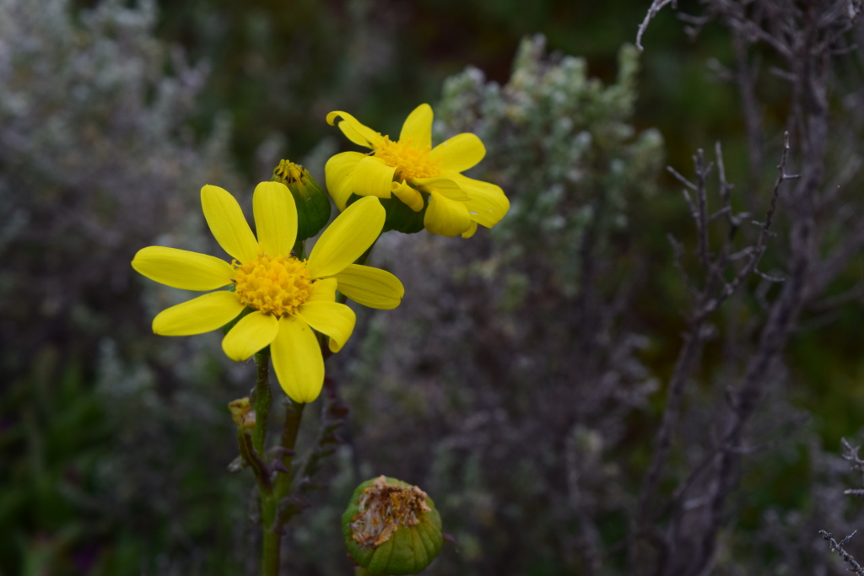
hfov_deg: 28.1
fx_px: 1728
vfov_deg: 18.9
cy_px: 288
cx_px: 432
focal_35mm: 72
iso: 400
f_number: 10
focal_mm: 48
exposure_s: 1/250
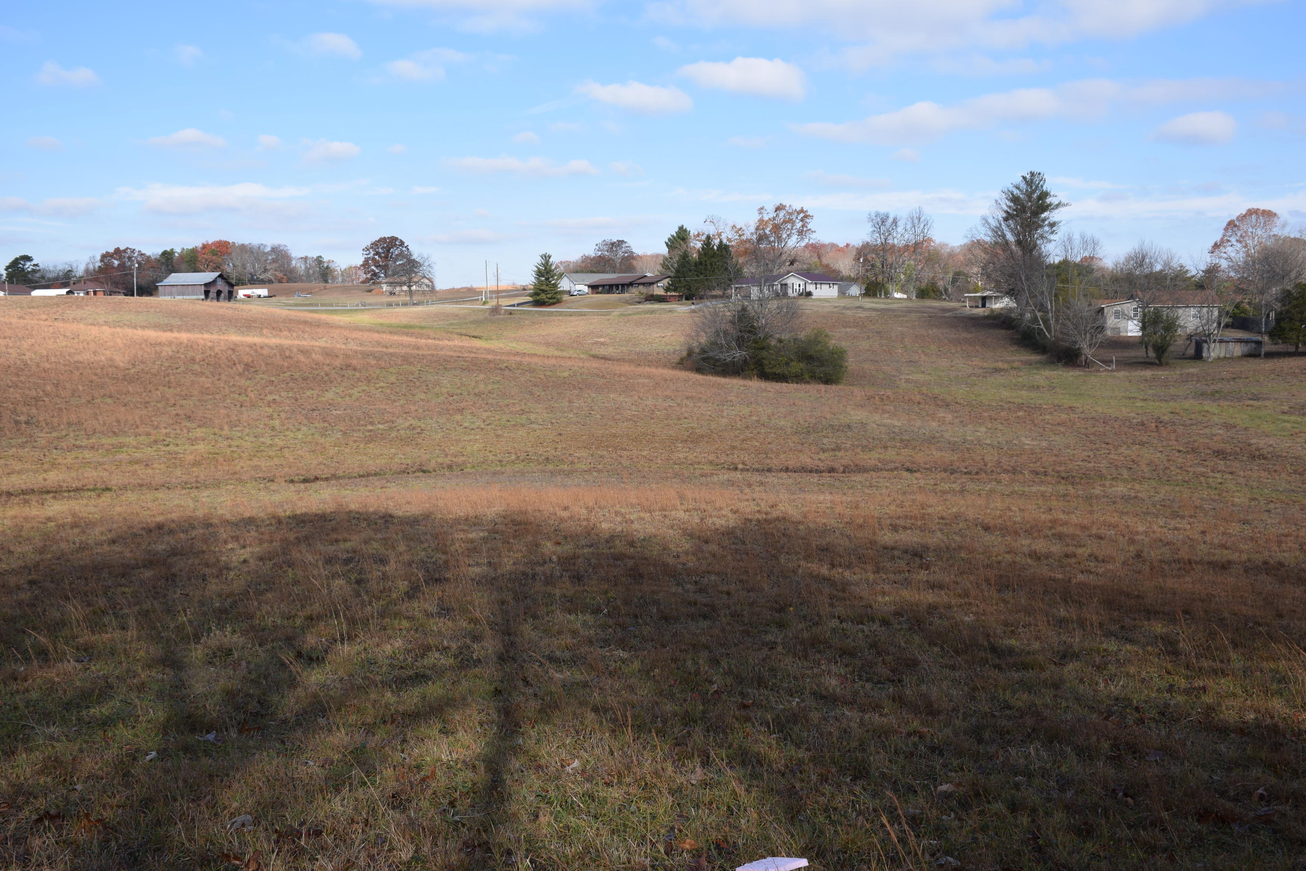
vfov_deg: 40.0
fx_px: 1197
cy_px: 436
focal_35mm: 33
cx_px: 653
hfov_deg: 57.2
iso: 100
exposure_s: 1/200
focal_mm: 22
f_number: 9
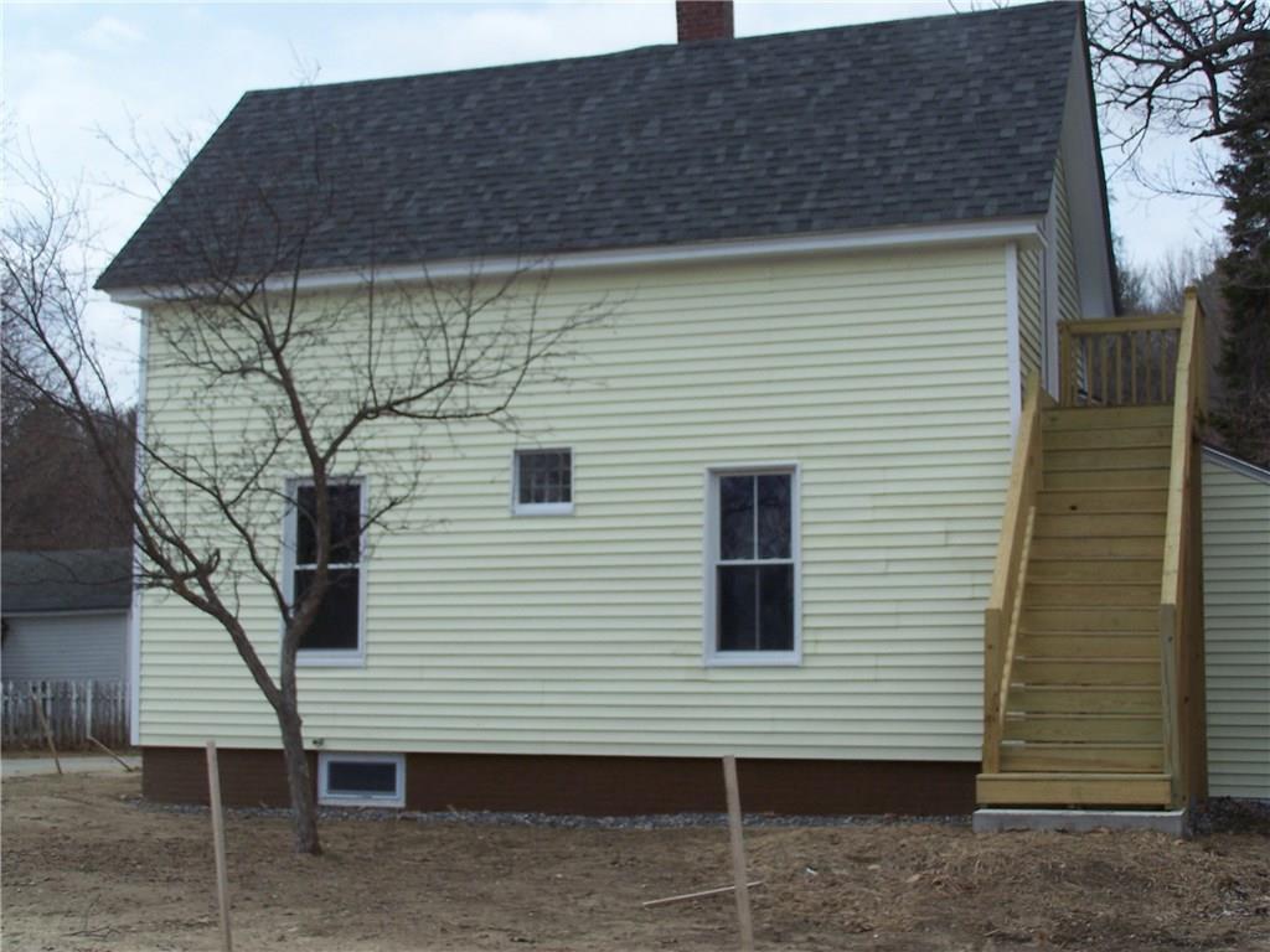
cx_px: 635
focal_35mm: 56
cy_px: 476
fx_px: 2055
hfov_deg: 34.3
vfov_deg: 26.1
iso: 80
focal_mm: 9.3
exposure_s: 1/750
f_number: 4.5
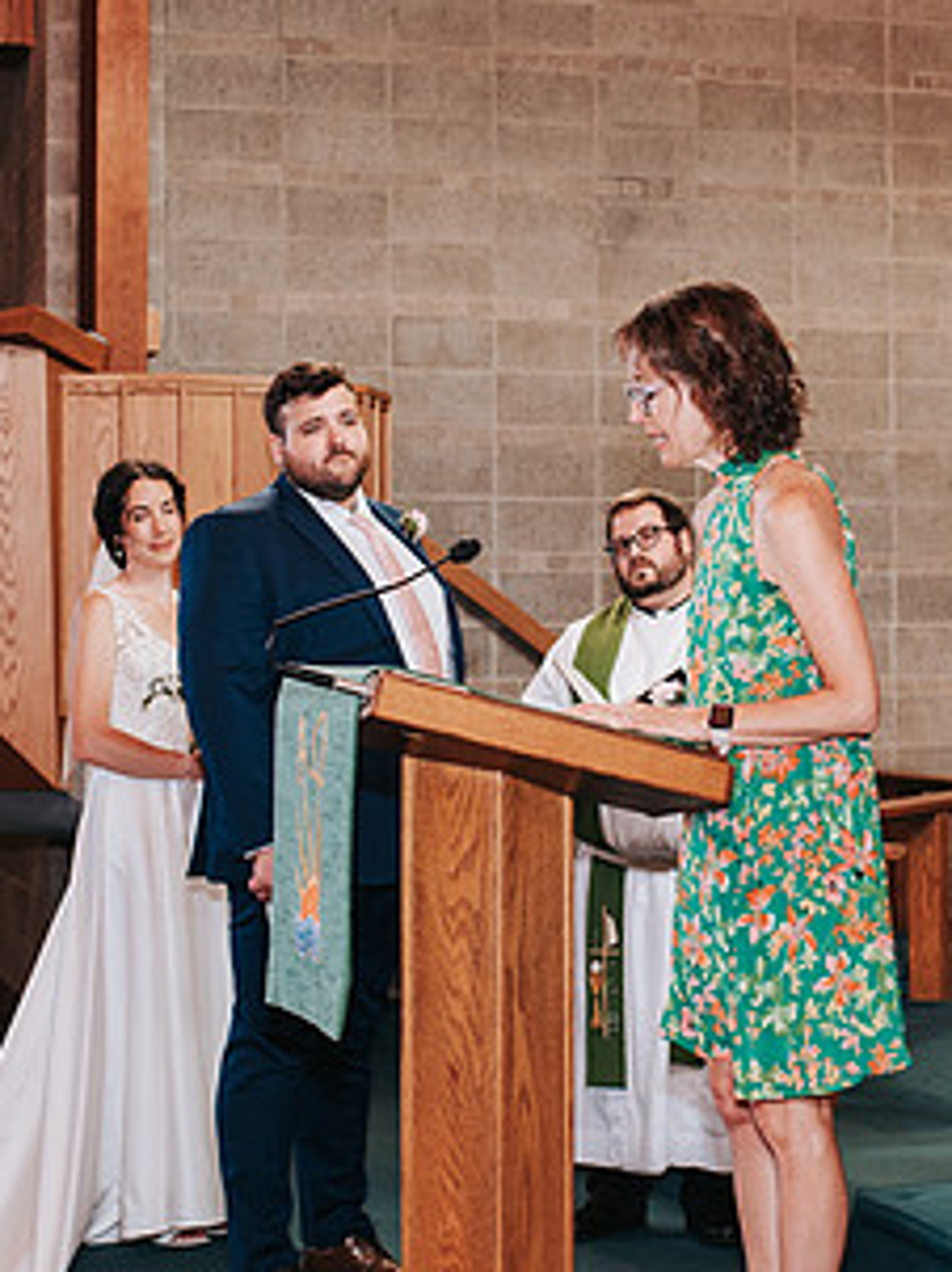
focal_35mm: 84
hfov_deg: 17.5
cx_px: 516
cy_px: 567
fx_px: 3085
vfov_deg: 23.3
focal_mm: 35
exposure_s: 1/125
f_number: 3.2
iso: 1000
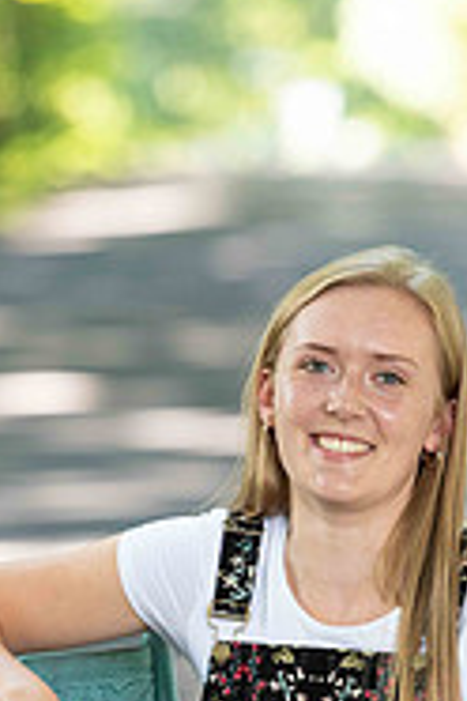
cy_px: 611
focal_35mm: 436
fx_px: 8483
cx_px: 260
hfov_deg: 3.2
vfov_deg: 4.7
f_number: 3.5
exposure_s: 1/200
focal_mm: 180
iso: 640
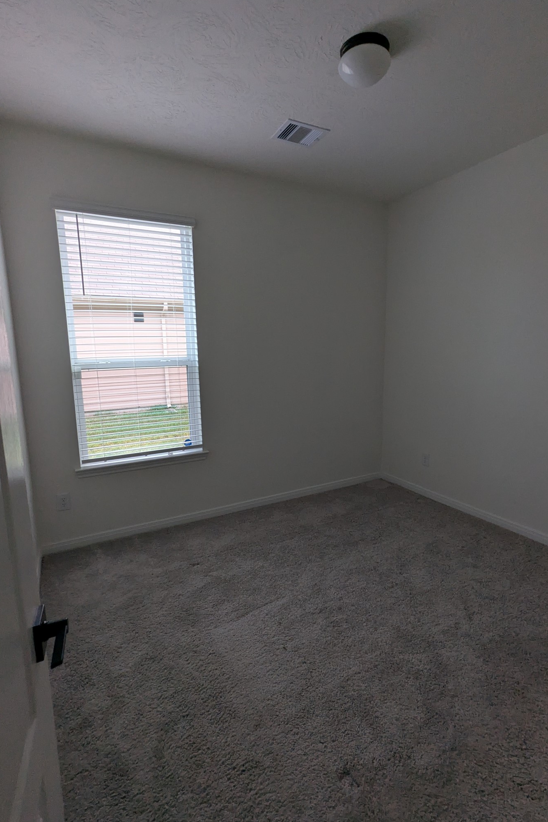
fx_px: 388
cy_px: 404
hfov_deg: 70.3
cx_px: 294
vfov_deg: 93.3
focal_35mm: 17
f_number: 2.2
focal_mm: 2.35
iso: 232
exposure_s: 1/118
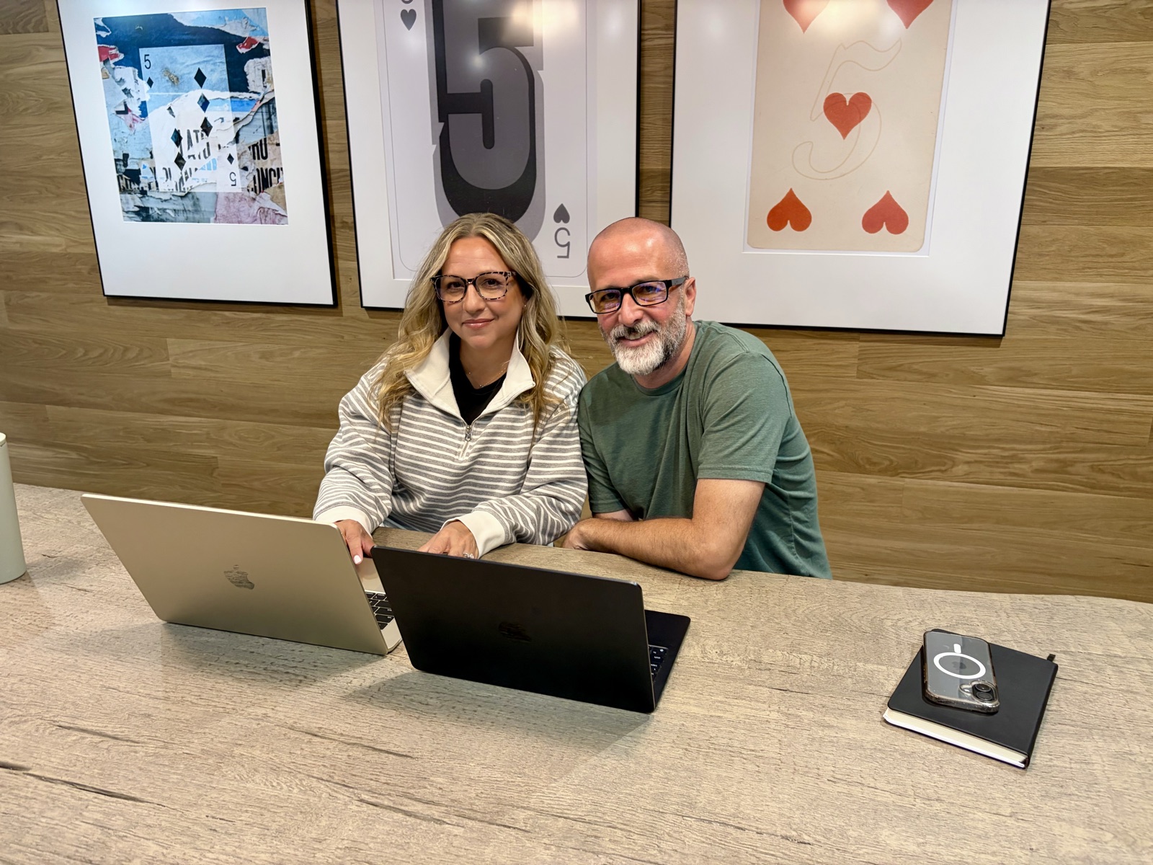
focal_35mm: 26
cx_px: 576
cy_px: 432
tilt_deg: -15.3
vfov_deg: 53.1
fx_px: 866
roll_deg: +0.9
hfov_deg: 67.3
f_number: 1.6
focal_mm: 5.96
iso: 160
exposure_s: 1/60
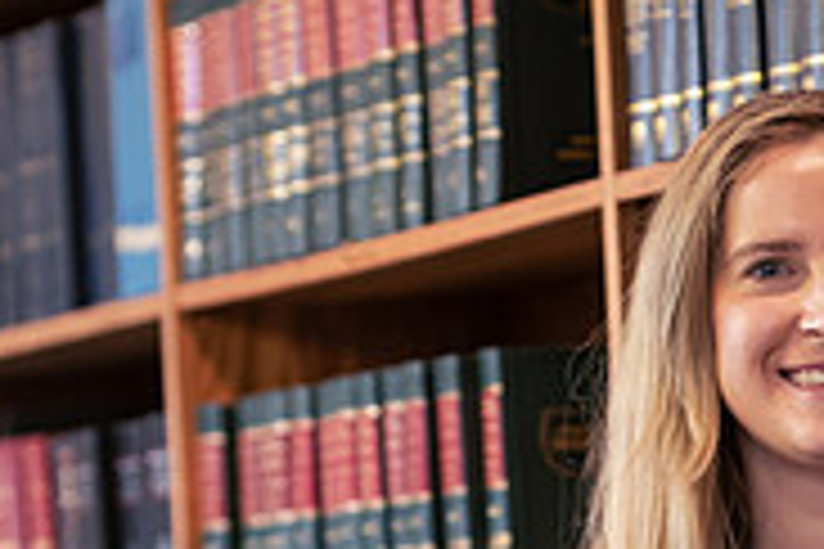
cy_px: 781
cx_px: 734
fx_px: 6660
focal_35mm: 291
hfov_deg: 7.1
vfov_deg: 4.7
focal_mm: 92
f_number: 3.2
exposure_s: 1/125
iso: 1000
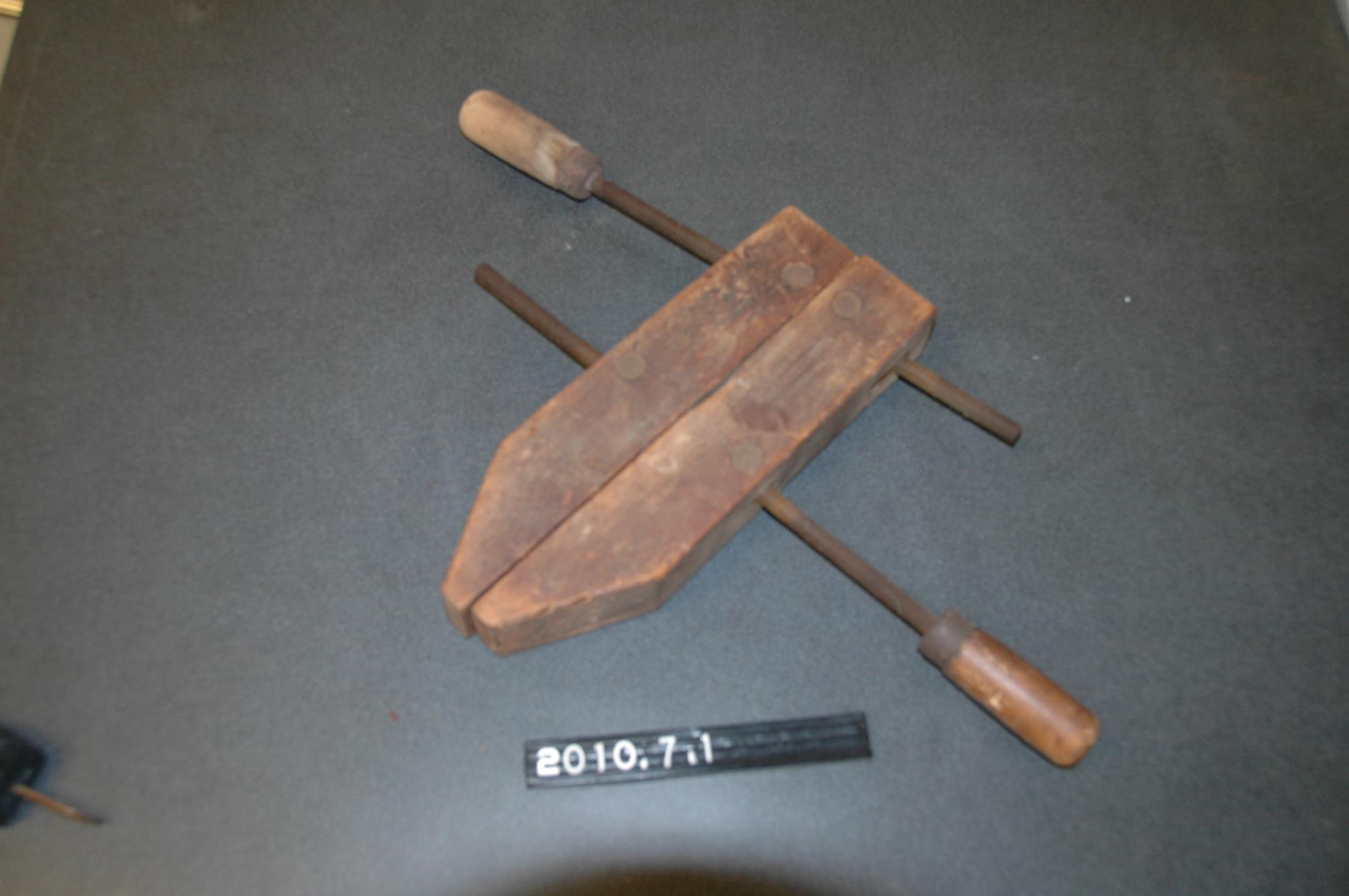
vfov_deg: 39.9
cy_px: 448
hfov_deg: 57.3
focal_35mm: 33
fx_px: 1235
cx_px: 674
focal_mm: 22
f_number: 3.8
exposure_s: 1/60
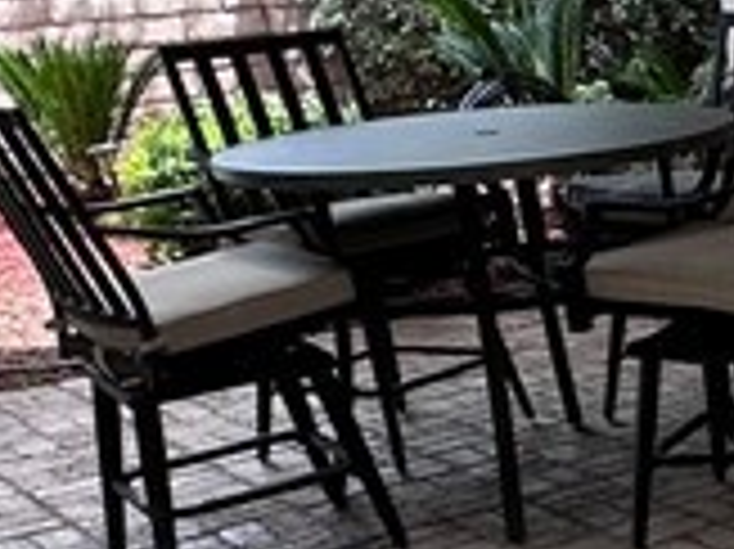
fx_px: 1865
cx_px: 1351
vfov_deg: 16.6
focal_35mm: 88
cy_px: 459
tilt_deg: -18.8
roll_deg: +2.8
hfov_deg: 17.6
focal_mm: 2.22
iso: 40
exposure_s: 1/245
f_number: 2.2
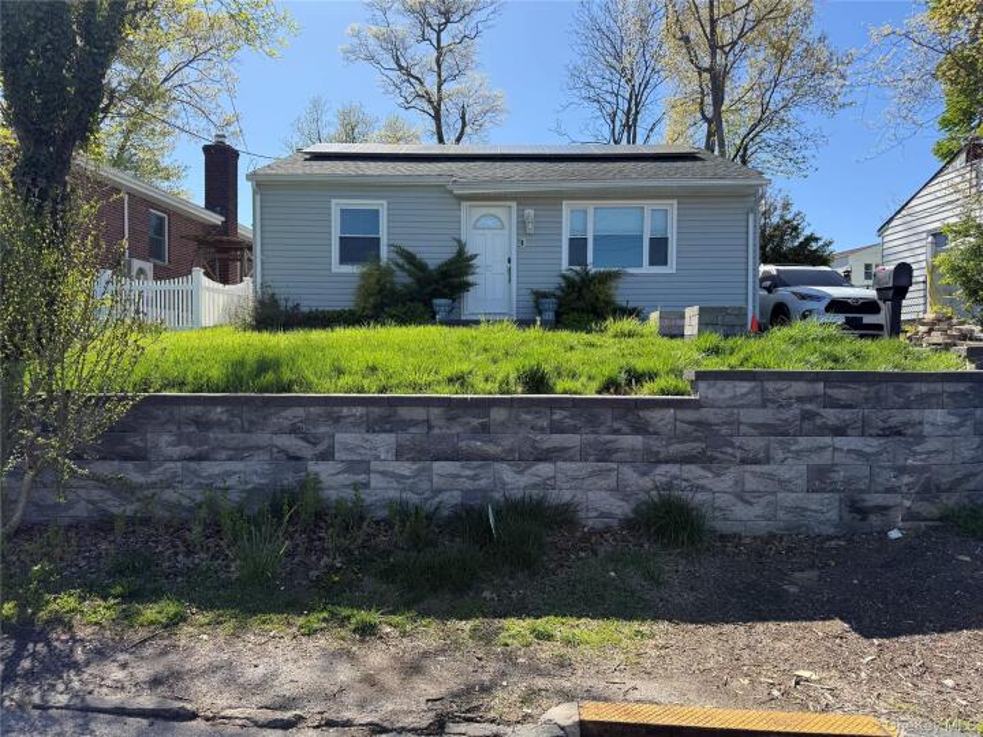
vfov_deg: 56.8
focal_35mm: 24
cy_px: 368
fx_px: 682
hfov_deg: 71.6
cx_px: 492
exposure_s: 1/2703
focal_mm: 6.76
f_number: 1.78
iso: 80
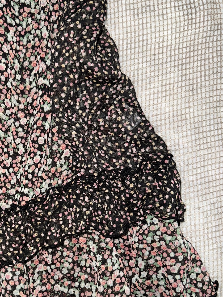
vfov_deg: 47.1
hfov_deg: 36.0
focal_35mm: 39
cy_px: 197
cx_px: 58
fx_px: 335
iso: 50
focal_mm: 6.76
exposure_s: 1/49
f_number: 1.78
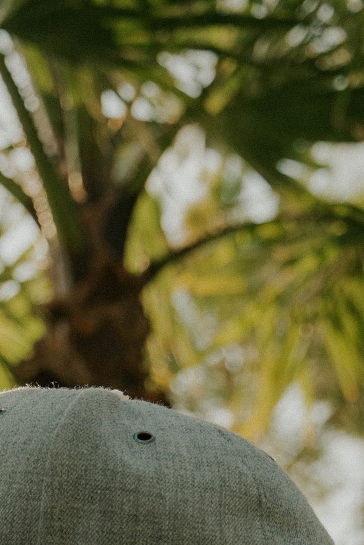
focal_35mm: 132
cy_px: 1061
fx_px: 2001
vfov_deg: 13.5
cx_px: -467
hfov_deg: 9.4
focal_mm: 28
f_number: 3.5
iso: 100
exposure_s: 1/400
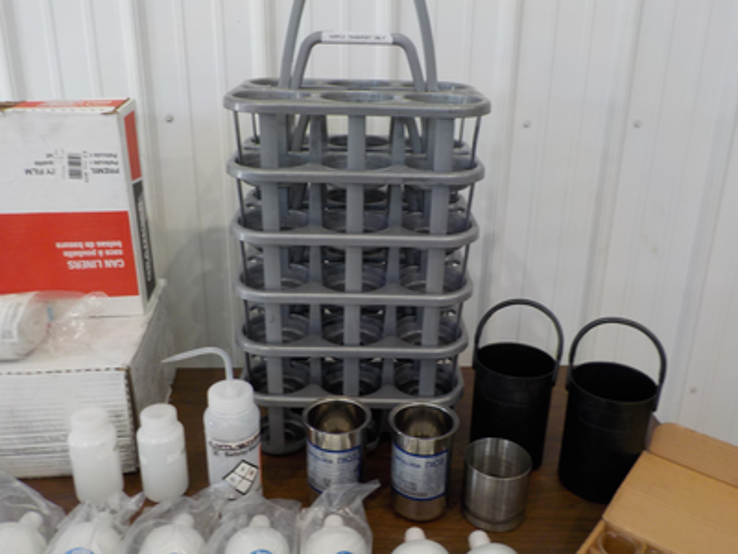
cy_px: 277
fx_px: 640
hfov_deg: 60.0
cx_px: 369
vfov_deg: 46.8
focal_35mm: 30
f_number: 3.3
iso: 125
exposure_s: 1/40
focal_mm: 4.1
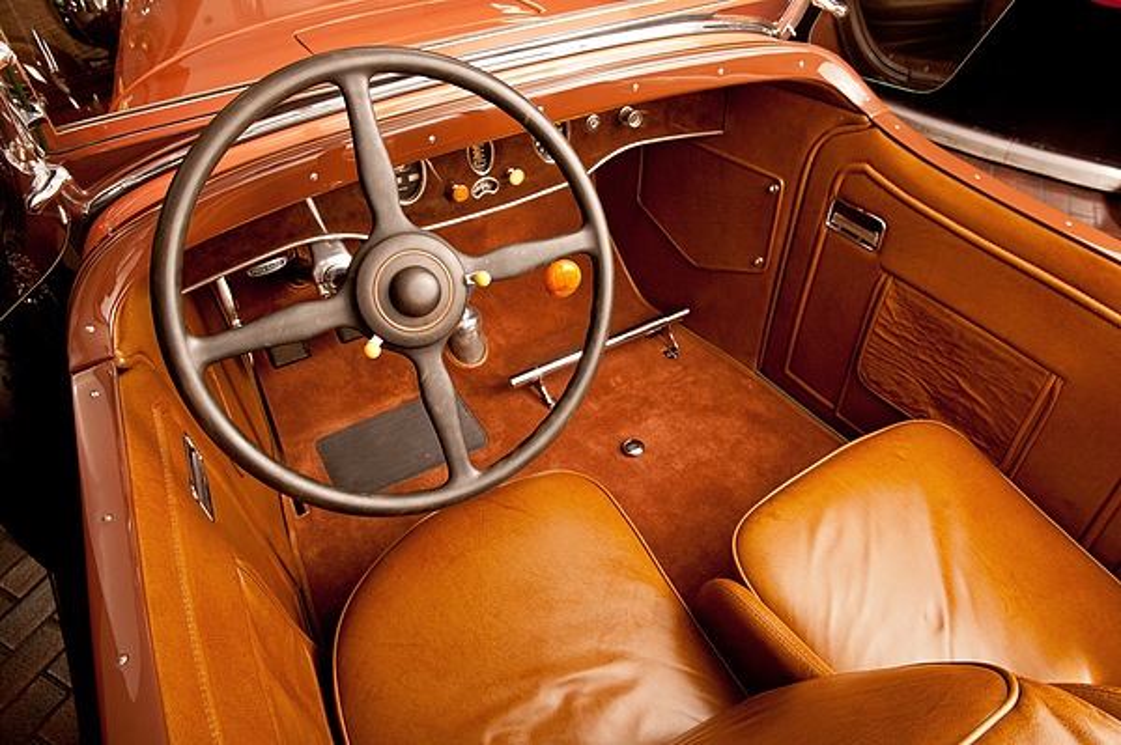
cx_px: 560
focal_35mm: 24
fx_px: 747
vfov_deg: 53.1
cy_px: 372
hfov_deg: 73.8
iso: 400
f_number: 8
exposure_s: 1/200
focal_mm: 24
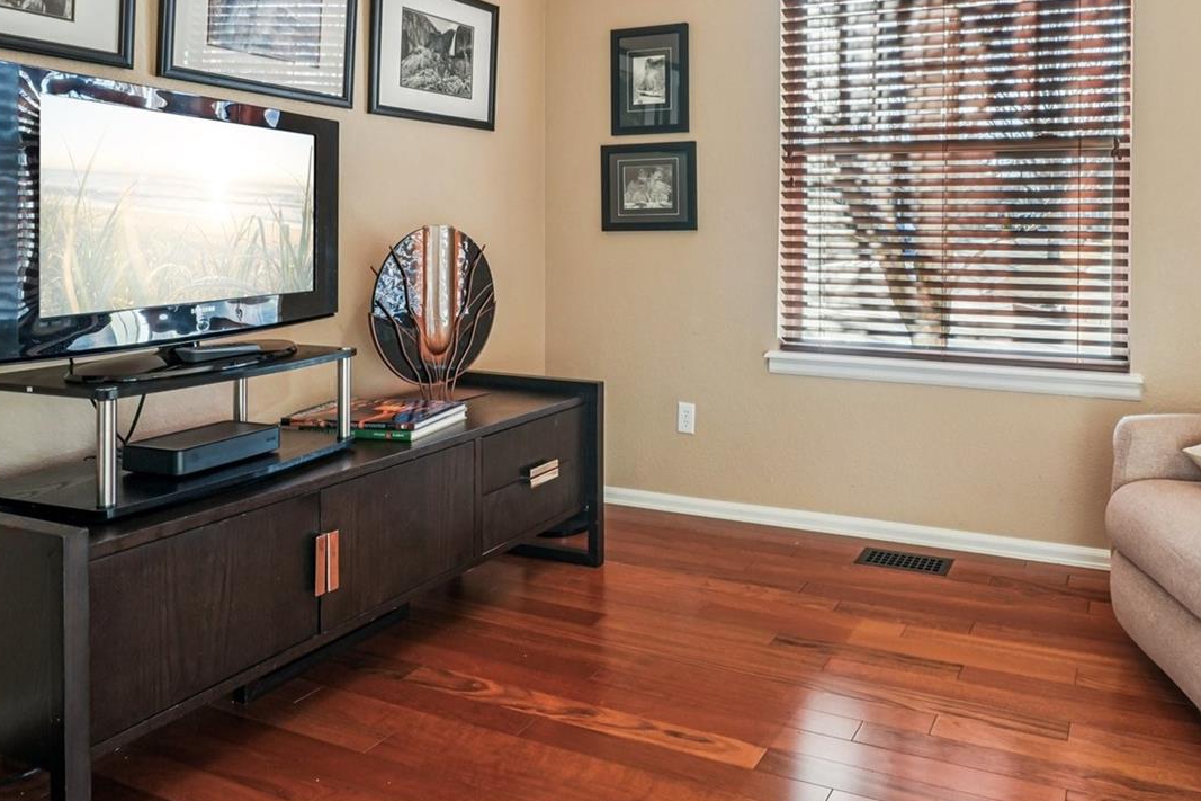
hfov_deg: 69.7
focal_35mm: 25
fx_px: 826
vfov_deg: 50.0
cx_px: 815
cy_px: 220
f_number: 8
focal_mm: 11
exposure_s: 1/20
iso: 400
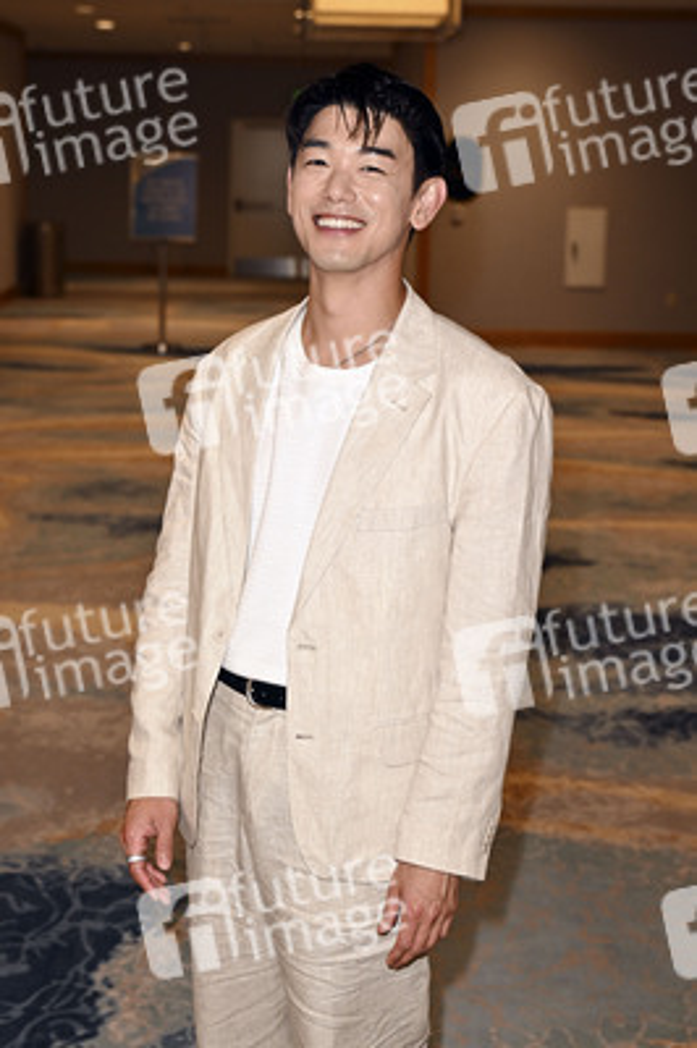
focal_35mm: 58
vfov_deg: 34.5
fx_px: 1687
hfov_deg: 23.3
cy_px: 524
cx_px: 348
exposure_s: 1/250
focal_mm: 58
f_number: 4.5
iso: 1250
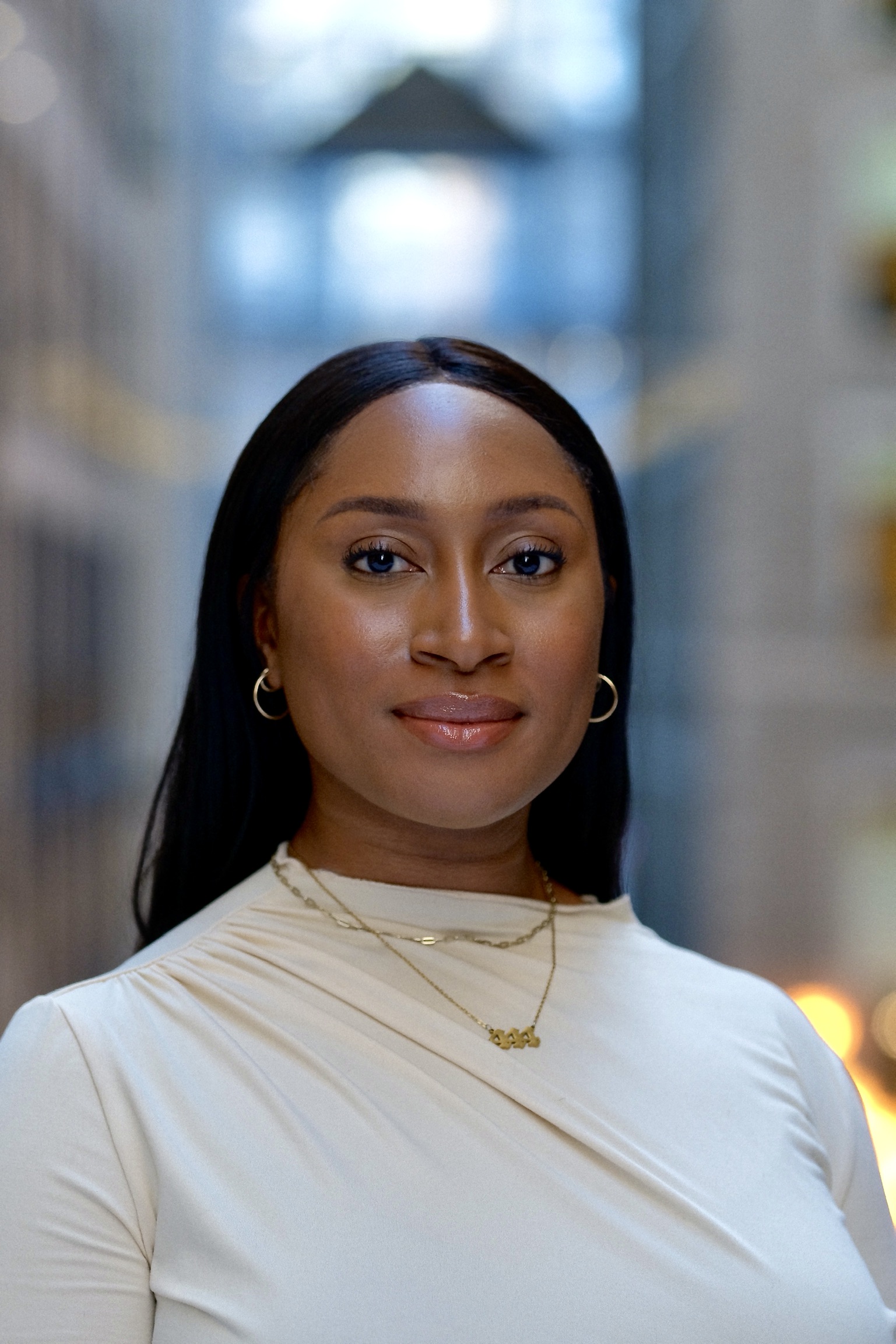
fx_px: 5039
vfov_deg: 15.2
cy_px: 672
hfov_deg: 10.2
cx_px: 448
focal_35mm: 135
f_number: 2.5
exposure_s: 1/125
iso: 500
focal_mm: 90
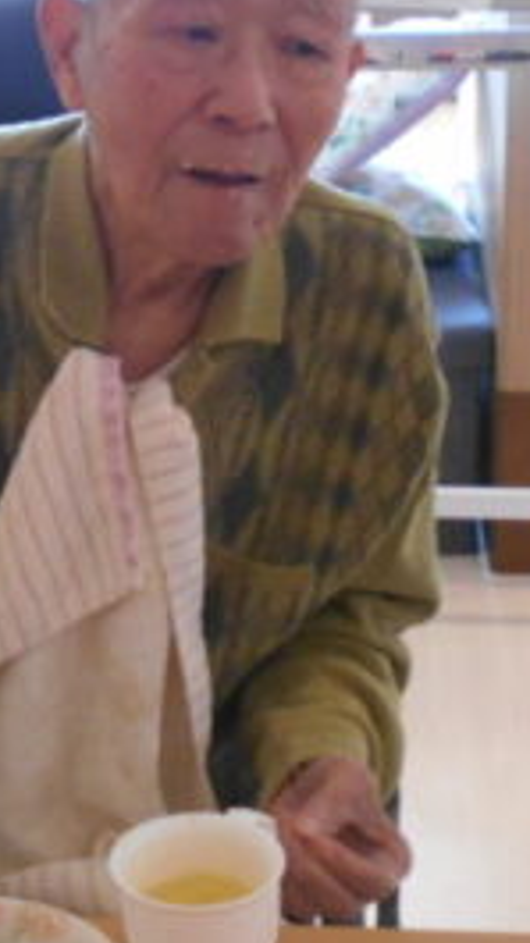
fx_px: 2099
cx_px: 124
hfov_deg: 14.3
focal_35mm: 84
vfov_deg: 25.3
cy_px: 423
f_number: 3.6
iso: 320
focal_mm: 5.8
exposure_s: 1/30
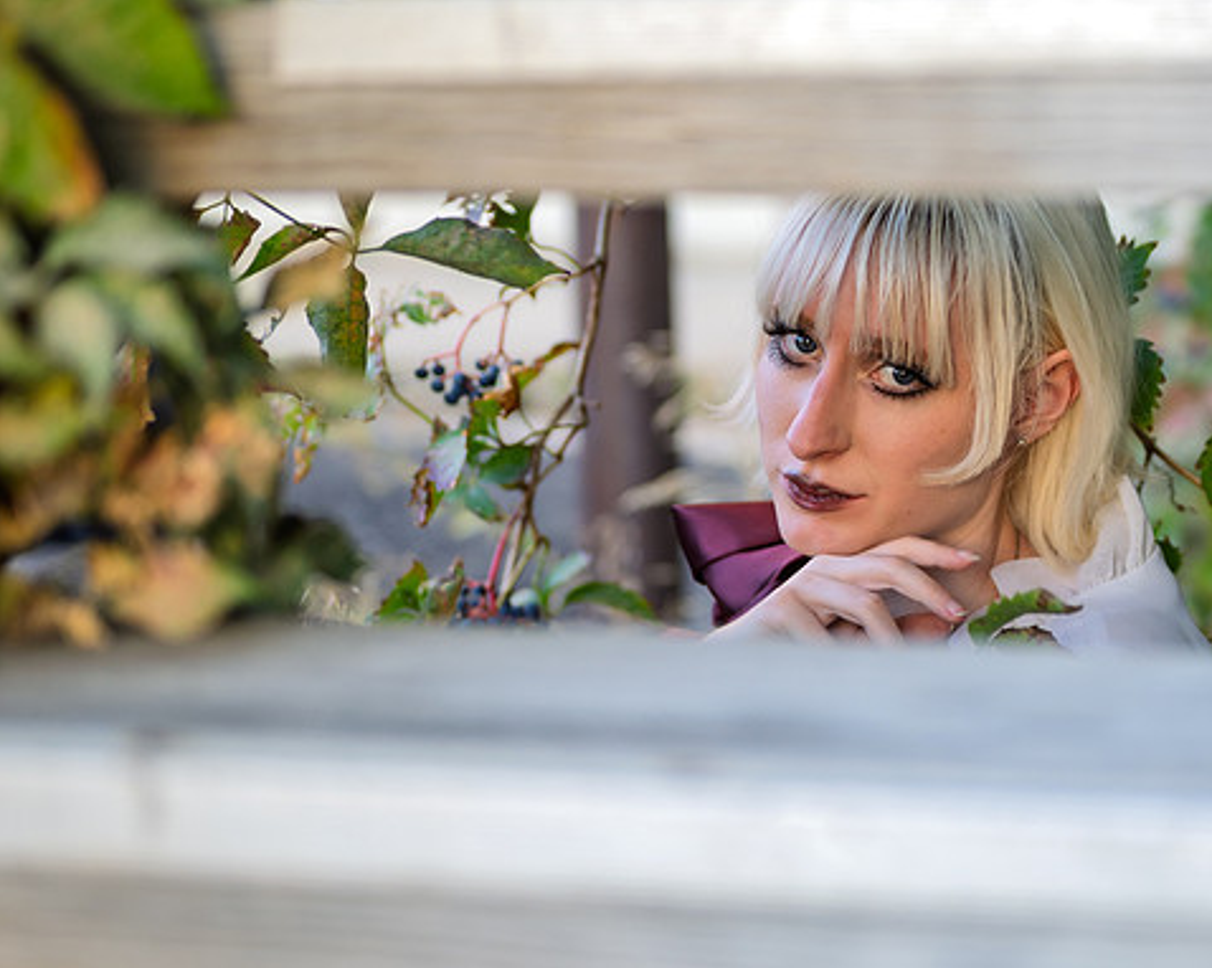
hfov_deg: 17.2
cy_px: 457
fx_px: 3980
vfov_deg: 13.9
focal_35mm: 111
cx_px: 858
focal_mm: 50
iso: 64
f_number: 1.8
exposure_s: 1/160
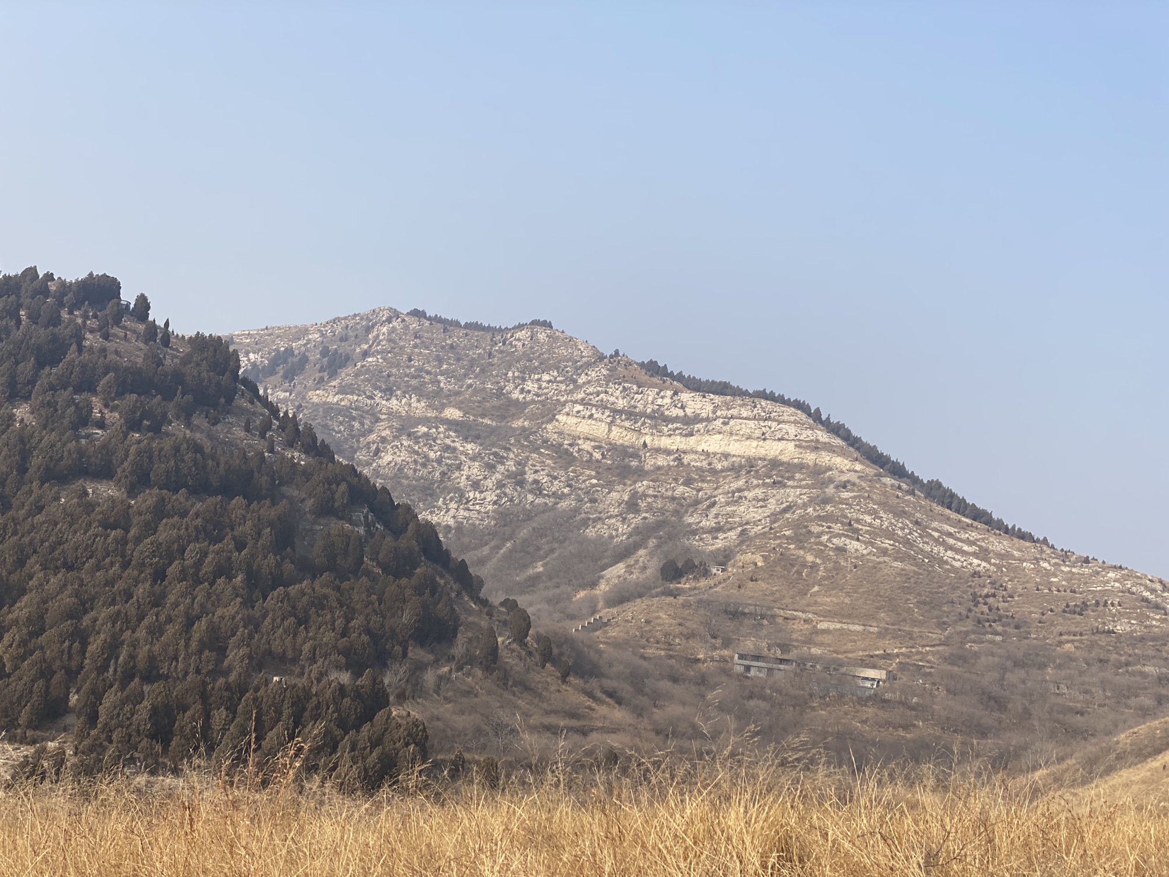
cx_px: 584
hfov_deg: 36.8
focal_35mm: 52
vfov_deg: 28.0
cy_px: 438
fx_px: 1756
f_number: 2
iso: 20
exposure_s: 1/1776
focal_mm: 6
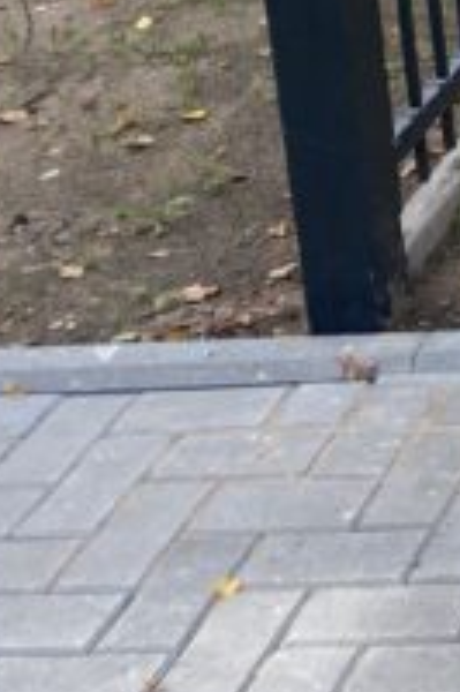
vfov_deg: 18.2
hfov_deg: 10.4
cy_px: -225
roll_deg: -1.1
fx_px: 1997
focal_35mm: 104
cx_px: 1276
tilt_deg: -15.0
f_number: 1.8
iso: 32
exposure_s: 1/529
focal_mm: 4.25
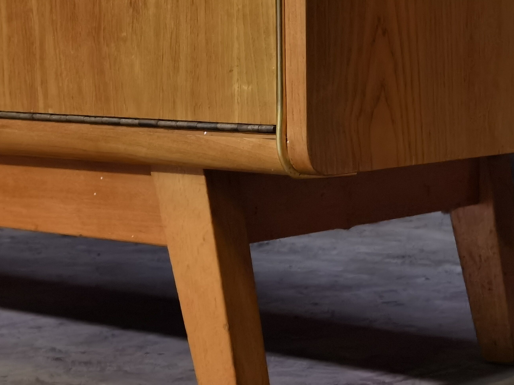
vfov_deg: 13.6
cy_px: 214
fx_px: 1619
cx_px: 252
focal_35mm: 109
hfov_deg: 18.0
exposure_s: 1/33.3
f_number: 1.9
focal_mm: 6.71
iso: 320
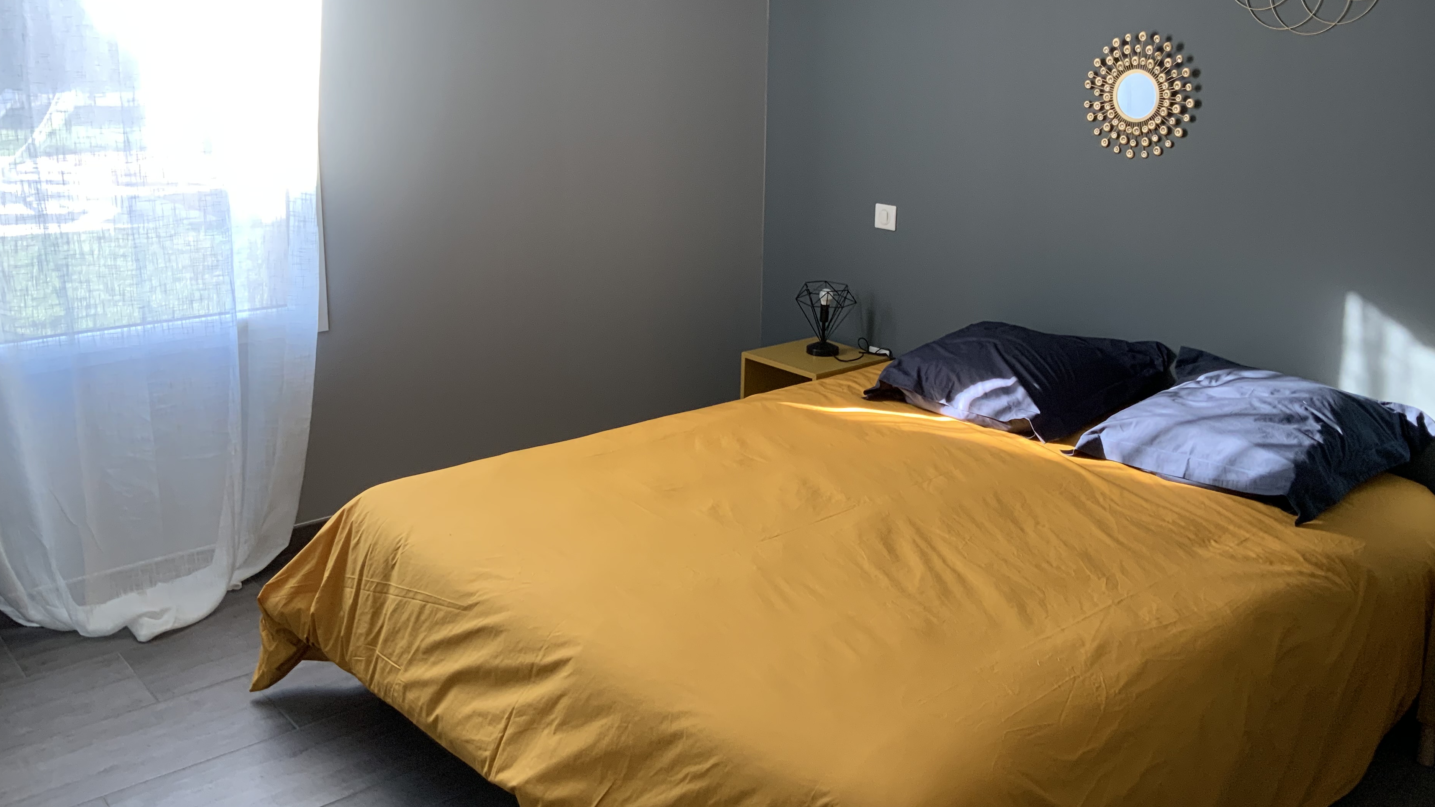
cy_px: 311
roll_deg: -1.4
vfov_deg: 34.5
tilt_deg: -12.9
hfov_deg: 58.0
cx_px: 739
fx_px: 1294
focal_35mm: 34
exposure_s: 1/115
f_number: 1.8
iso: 64
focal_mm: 3
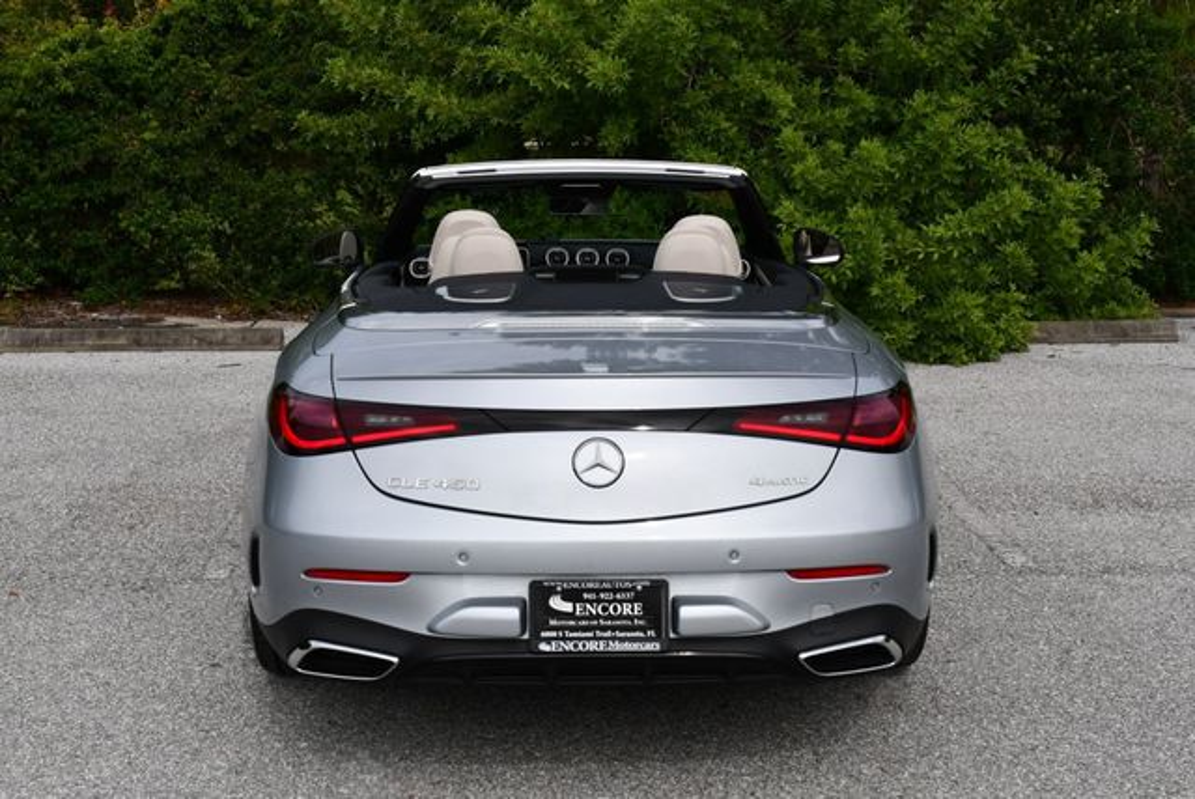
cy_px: 400
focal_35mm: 48
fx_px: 1595
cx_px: 598
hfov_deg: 41.1
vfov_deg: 28.1
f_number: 9
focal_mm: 24
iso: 100
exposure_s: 1/320
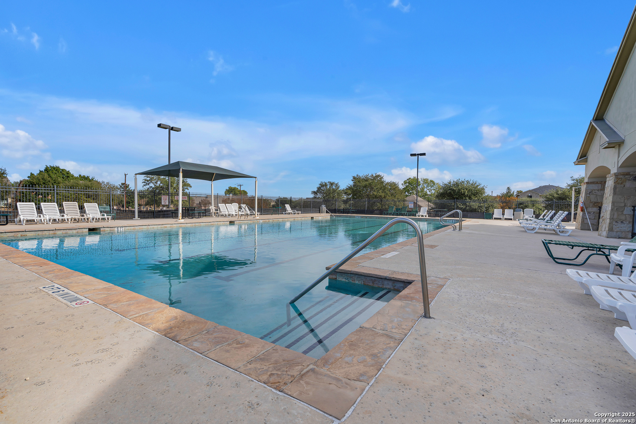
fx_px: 283
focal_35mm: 16
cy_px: 212
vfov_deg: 73.8
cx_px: 318
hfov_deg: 96.7
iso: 50
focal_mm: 16
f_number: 9
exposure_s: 1/500
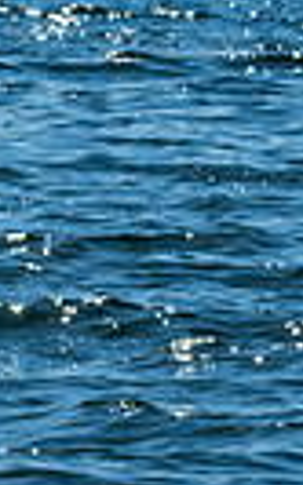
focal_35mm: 712
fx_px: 9417
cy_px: 147
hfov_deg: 1.8
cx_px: -675
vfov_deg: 3.0
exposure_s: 1/500
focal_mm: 130
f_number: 8
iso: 100
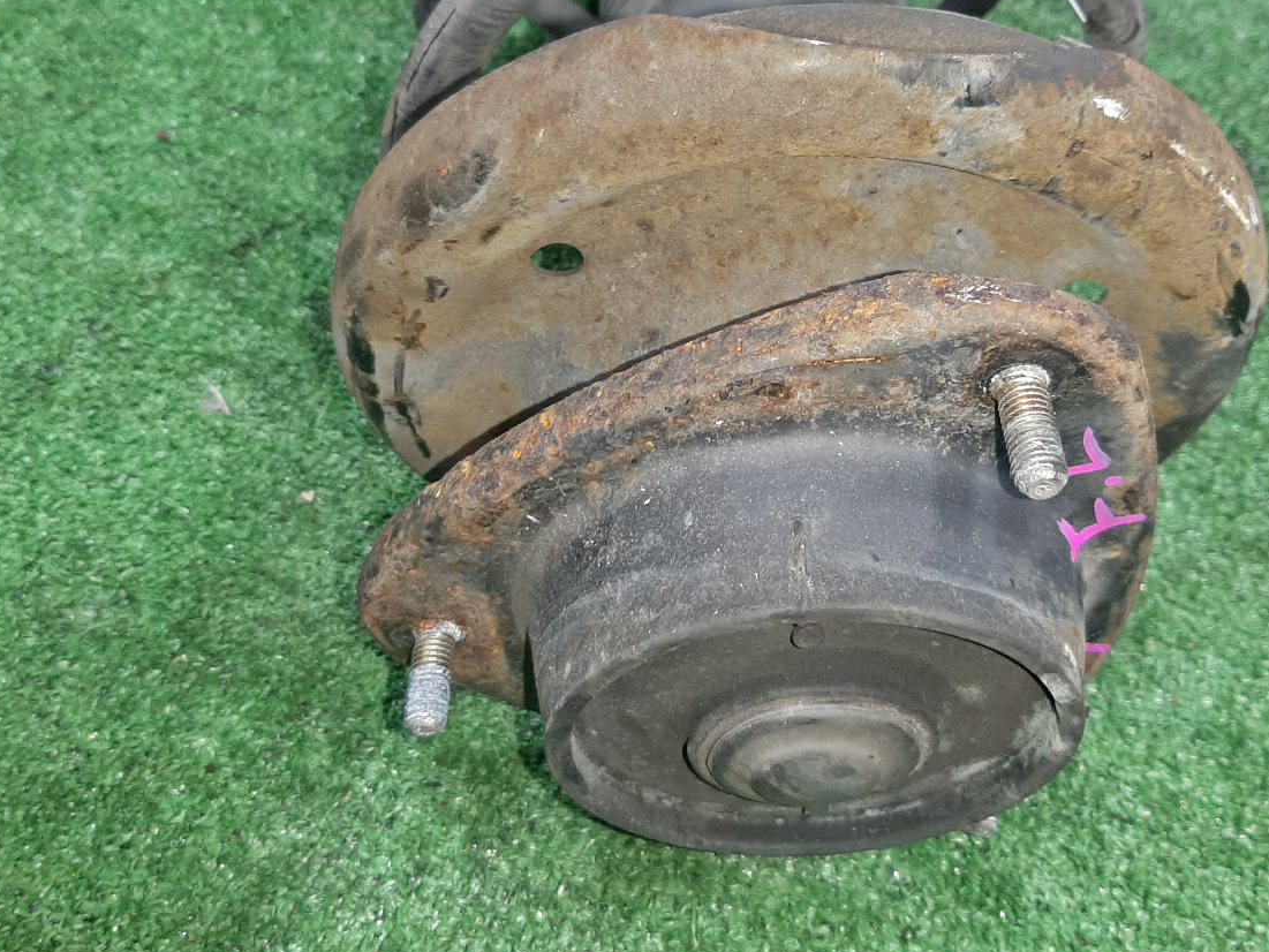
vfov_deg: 41.6
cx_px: 705
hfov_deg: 53.8
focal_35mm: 34
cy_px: 392
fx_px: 1247
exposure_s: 1/33
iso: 190
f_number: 1.7
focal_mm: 3.93
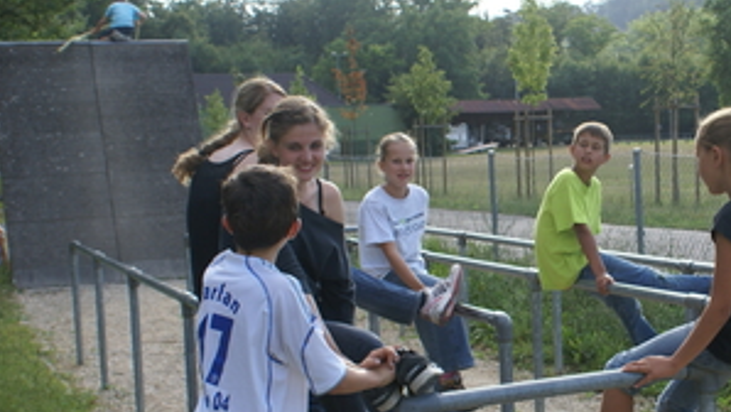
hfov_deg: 27.8
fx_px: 1435
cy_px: 302
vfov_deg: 16.3
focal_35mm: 74
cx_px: 616
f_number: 5.6
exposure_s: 1/160
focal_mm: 26
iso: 100
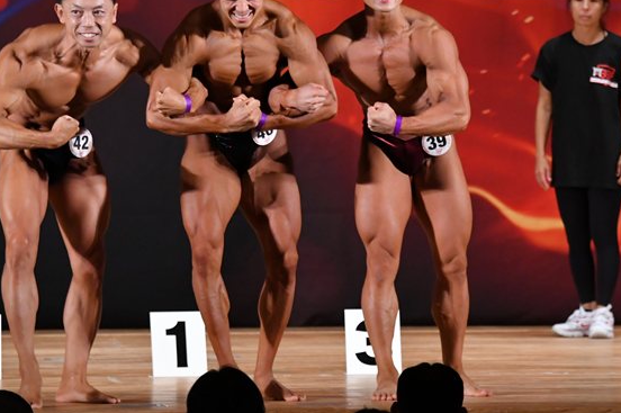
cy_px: 158
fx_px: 5446
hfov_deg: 6.5
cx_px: 286
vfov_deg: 4.3
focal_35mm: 316
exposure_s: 1/400
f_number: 5.6
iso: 3200
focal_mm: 150
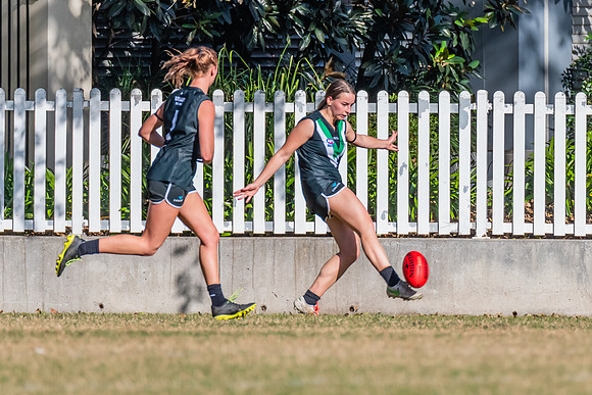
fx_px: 17727
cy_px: 217
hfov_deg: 1.9
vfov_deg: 1.3
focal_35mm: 1078
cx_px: 471
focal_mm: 600
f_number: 11
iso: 800
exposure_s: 1/1600
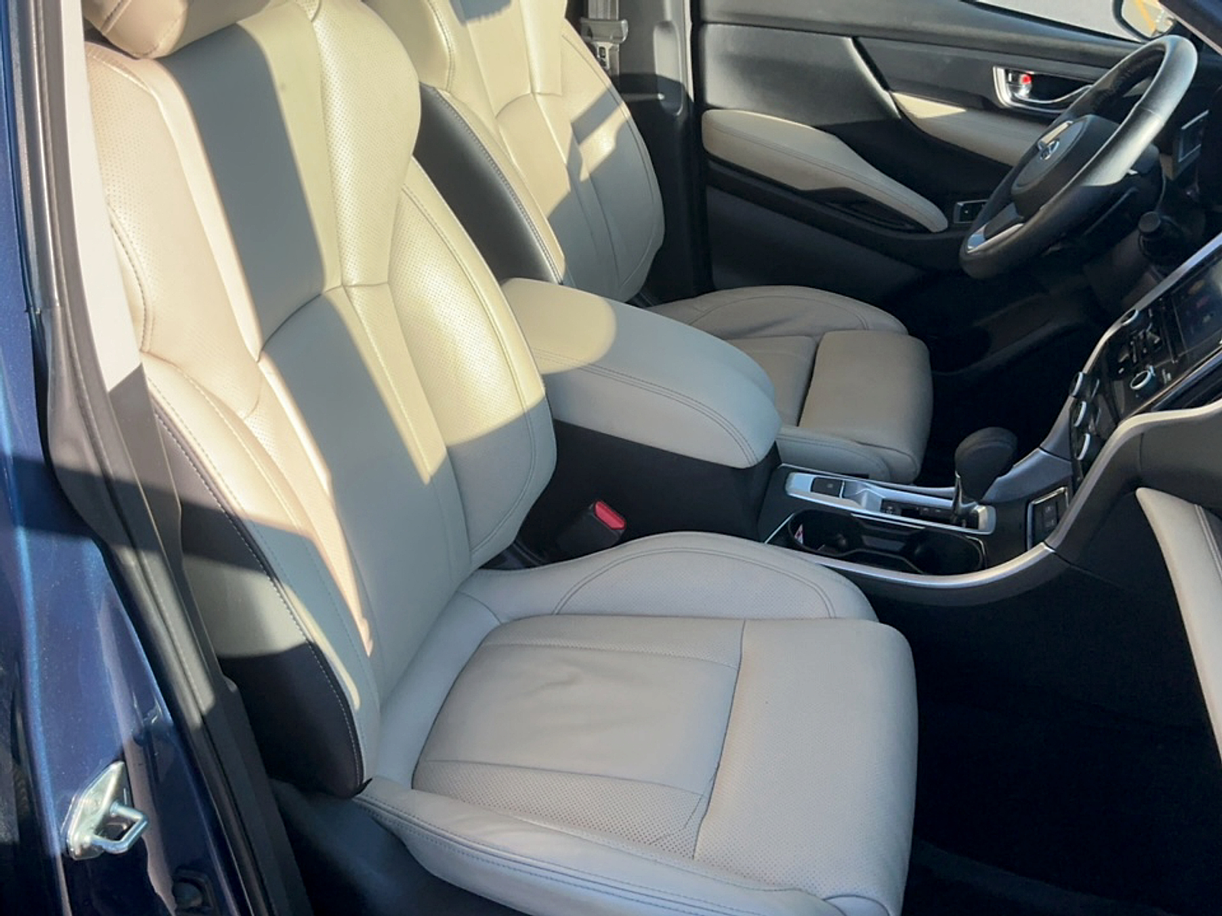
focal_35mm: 30
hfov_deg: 60.0
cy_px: 458
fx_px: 1059
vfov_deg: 46.8
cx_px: 611
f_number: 1.8
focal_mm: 3
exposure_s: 1/391
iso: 25
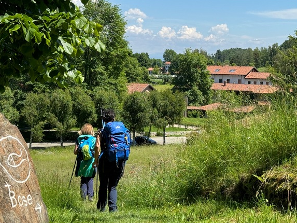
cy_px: 123
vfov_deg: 21.9
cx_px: 146
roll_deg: -1.3
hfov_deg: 29.0
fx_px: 575
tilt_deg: -6.3
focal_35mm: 67
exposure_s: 1/2717
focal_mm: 6.76
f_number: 1.78
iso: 64
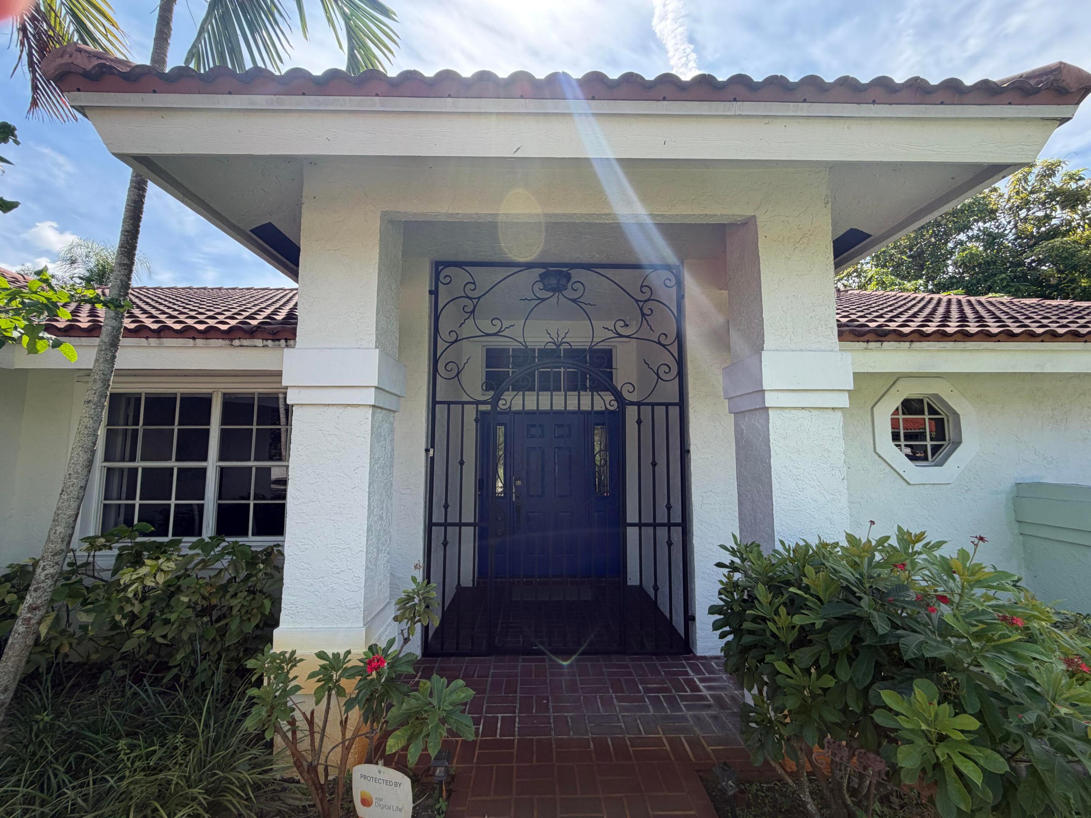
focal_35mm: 14
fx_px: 441
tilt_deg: +5.3
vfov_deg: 85.7
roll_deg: -0.3
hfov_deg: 102.1
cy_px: 409
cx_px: 546
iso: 50
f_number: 2.2
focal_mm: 2.22
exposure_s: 1/502
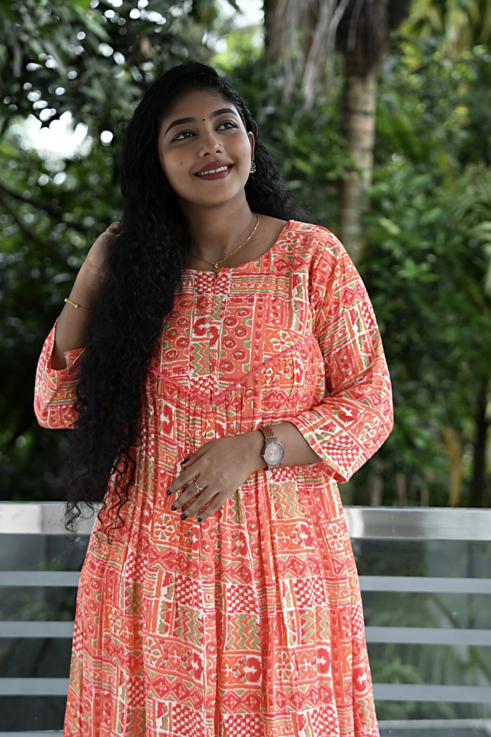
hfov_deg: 18.9
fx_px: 1473
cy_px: 368
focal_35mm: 72
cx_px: 246
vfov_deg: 28.1
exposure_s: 1/100
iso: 125
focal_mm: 48
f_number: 2.8
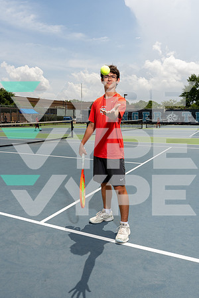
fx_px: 240
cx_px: 100
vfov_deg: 63.7
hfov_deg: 45.0
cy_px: 149
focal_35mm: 29
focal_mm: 29
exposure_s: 1/250
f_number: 11
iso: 100
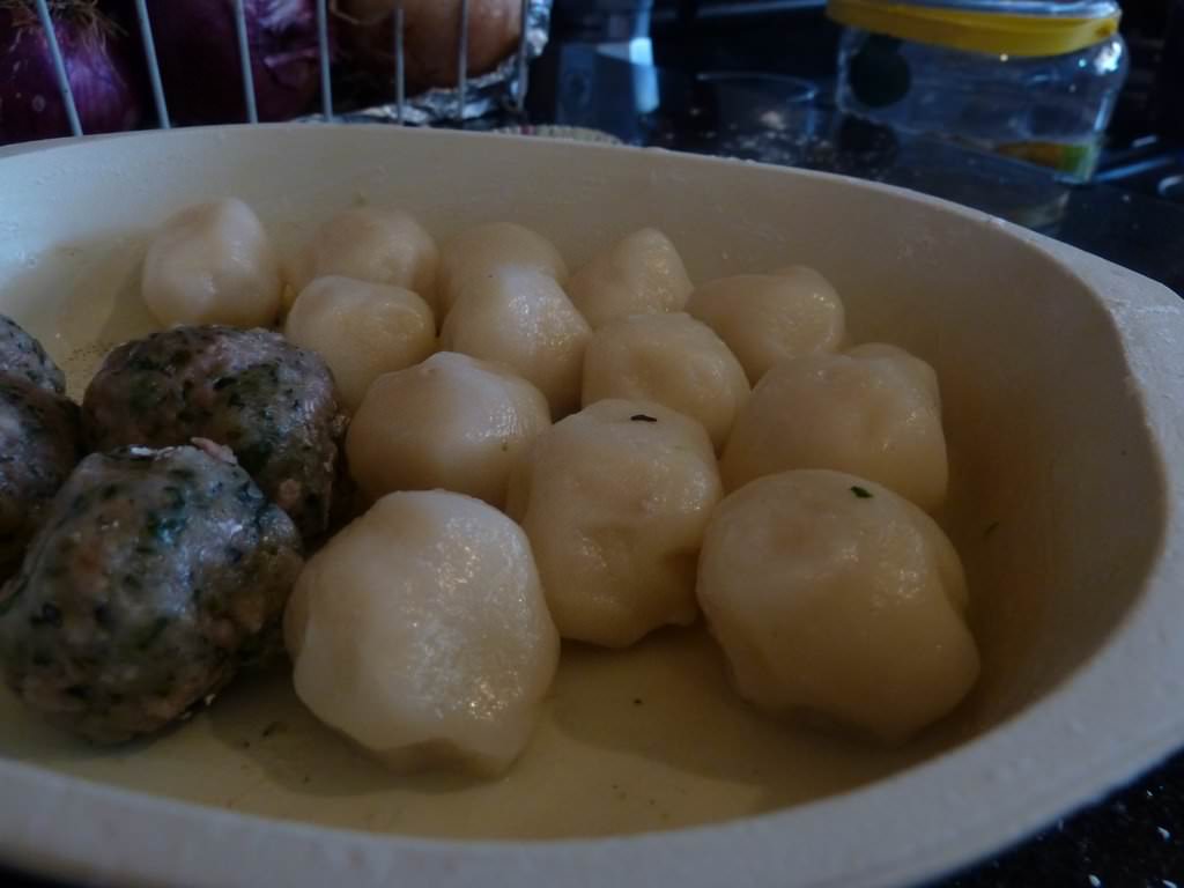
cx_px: 592
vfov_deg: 54.9
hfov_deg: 69.4
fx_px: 855
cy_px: 444
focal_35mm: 25
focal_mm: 4.1
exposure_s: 1/30
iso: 250
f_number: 3.3
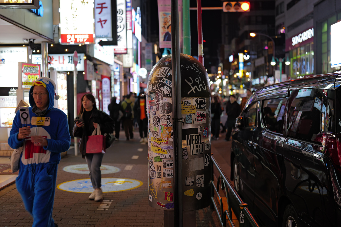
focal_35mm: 43
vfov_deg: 31.2
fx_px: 407
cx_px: 170
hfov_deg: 45.5
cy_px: 114
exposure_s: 1/80
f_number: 2
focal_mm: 43
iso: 250
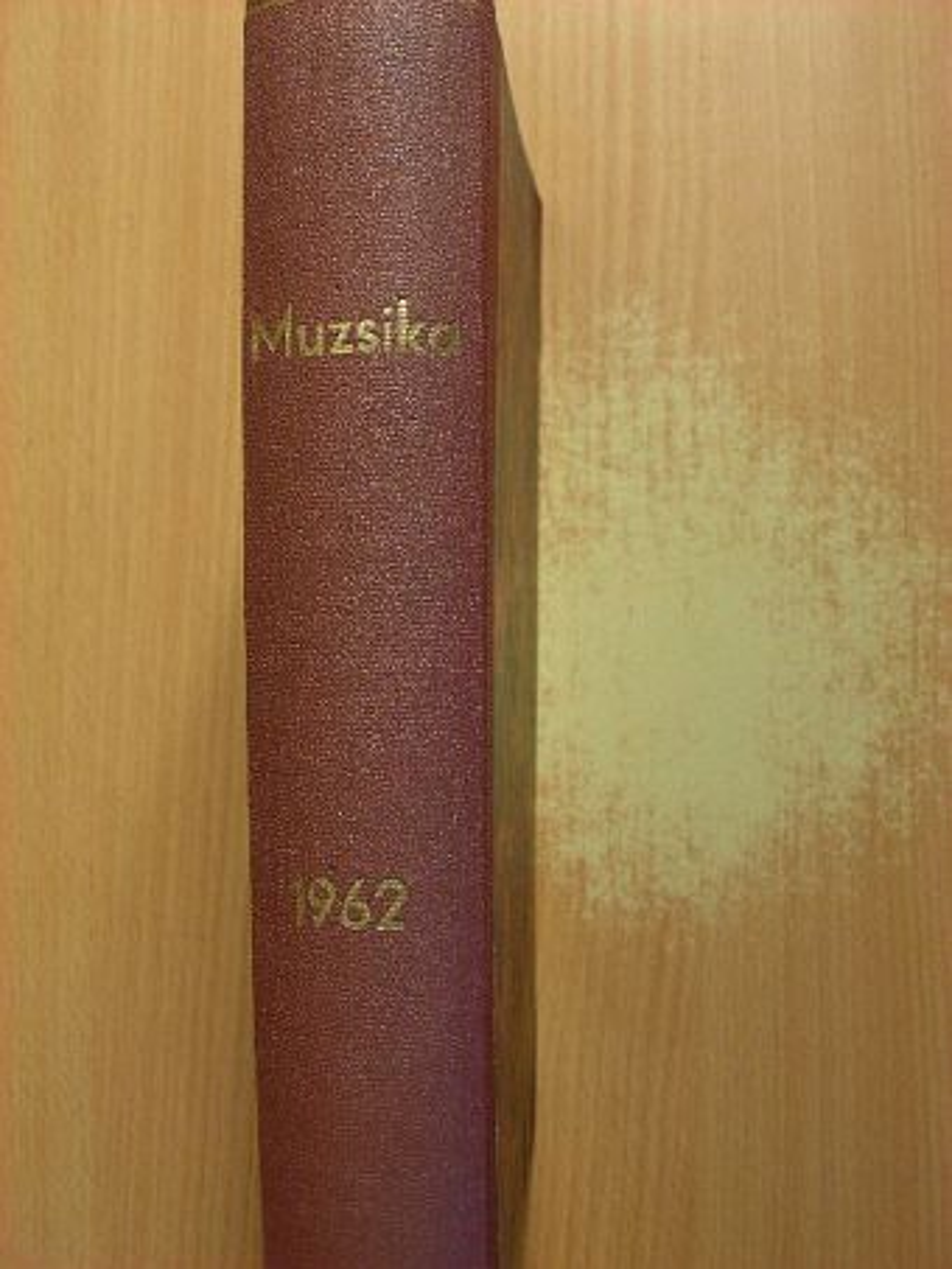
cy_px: 634
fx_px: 1613
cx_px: 476
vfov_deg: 42.9
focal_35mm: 44
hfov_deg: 32.9
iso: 114
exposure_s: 1/30
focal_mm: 7.4
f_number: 3.5
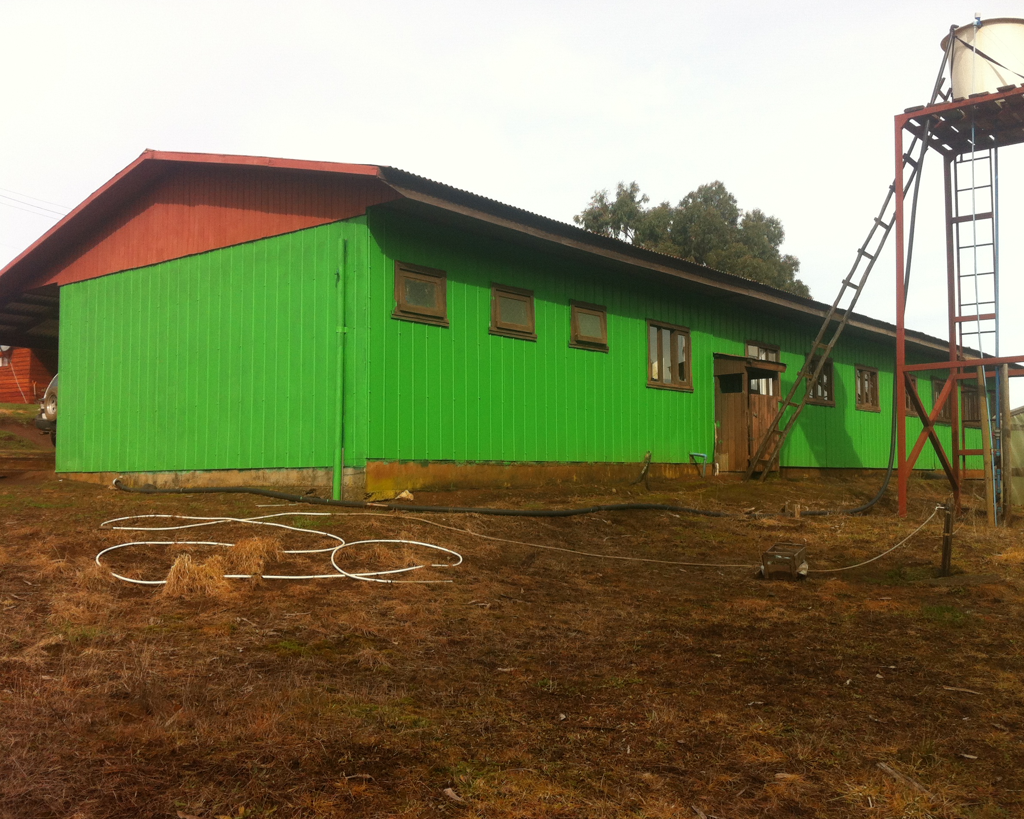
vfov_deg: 40.1
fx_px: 1121
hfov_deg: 49.1
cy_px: 410
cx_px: 542
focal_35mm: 37
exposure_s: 1/862
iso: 80
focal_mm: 3.85
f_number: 2.8
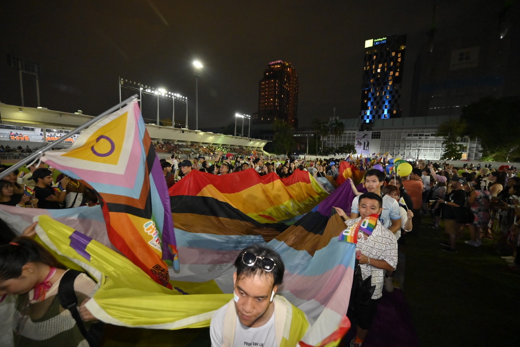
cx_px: 260
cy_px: 174
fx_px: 202
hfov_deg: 104.3
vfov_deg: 81.2
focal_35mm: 14
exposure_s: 1/125
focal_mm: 14
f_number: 4
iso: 5000
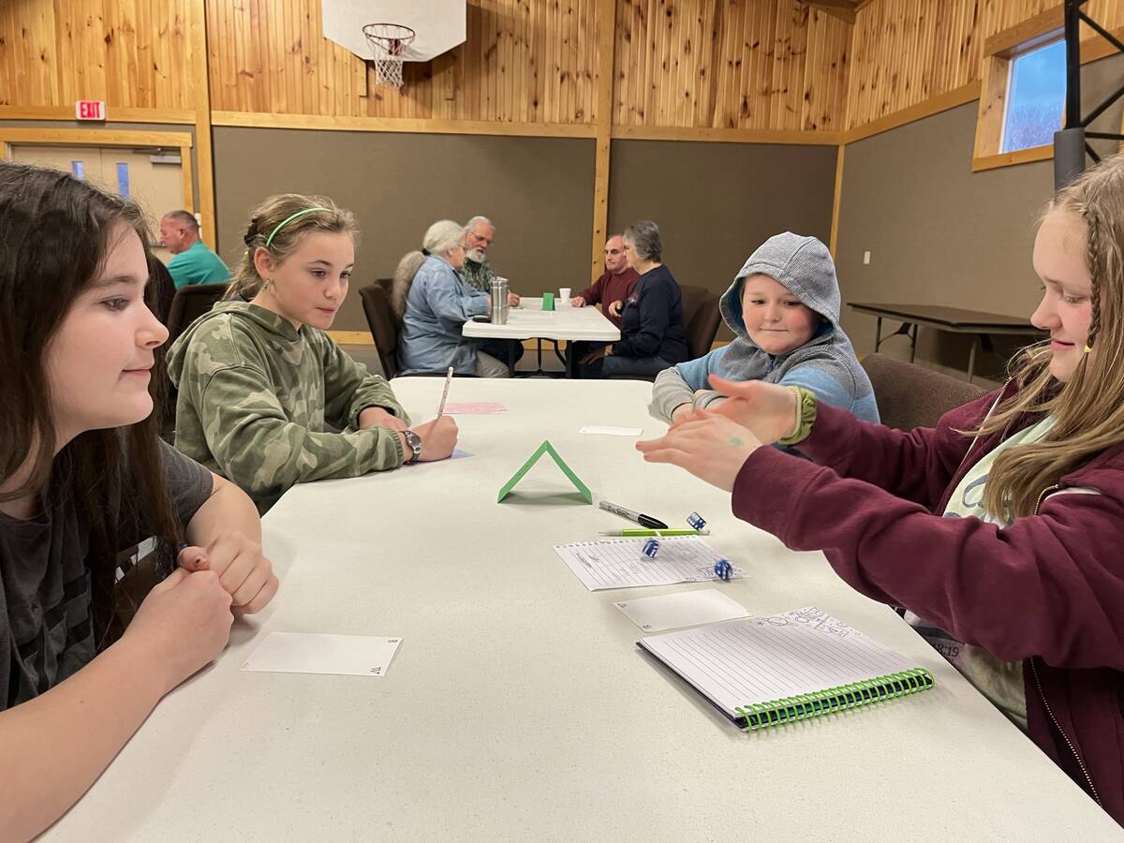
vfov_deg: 53.1
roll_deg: -1.3
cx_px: 562
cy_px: 422
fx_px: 844
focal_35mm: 26
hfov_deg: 67.3
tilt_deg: -5.5
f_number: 1.6
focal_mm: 5.1
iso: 125
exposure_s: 1/40
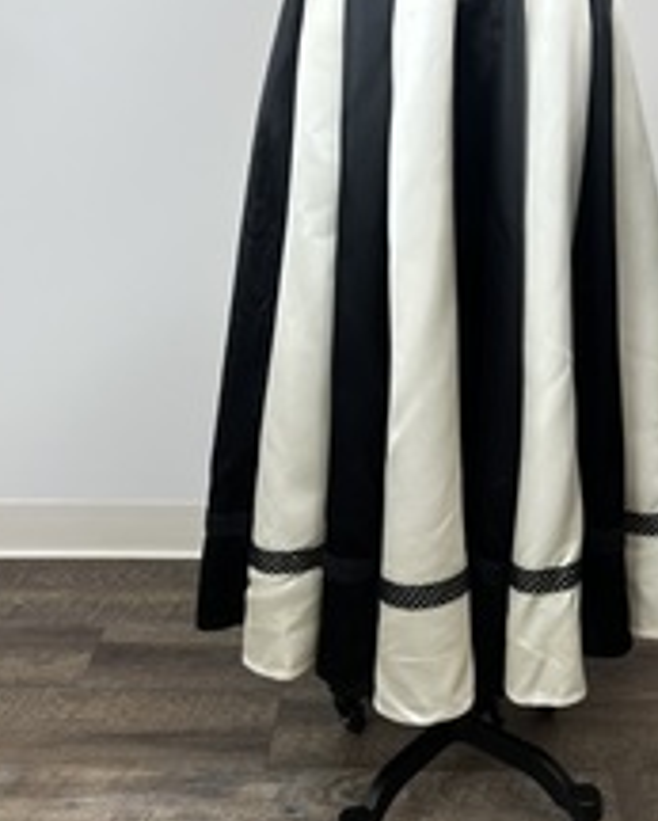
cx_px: 453
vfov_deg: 37.3
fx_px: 1143
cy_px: 103
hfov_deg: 31.8
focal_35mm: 47
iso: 50
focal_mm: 5.7
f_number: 1.5
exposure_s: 1/125
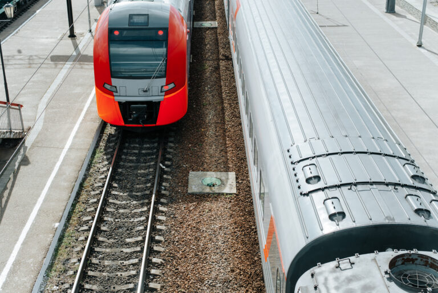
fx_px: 609
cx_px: 219
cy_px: 146
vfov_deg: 27.0
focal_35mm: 50
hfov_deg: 39.6
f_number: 4
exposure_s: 1/640
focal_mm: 50
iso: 100
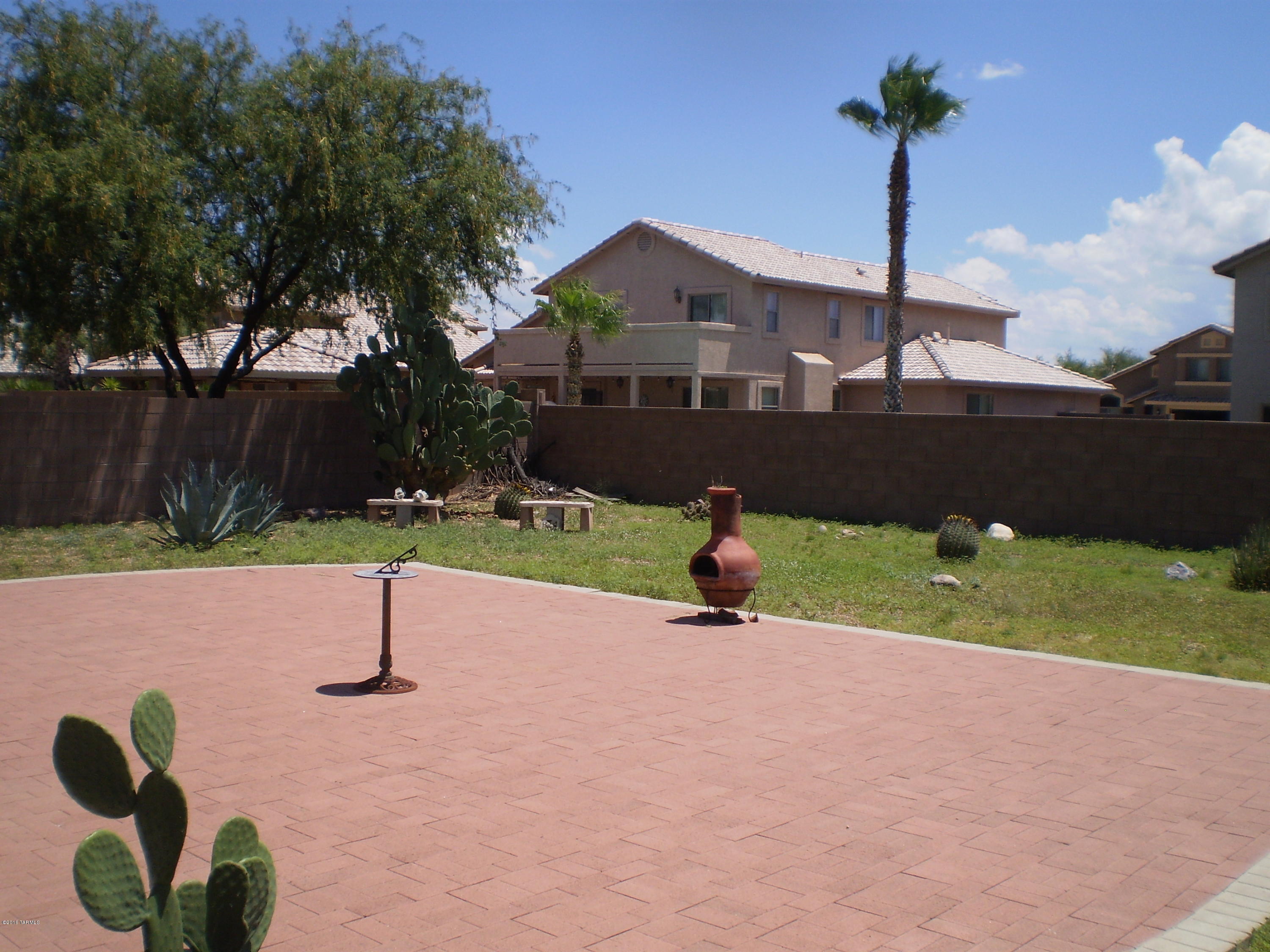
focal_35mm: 36
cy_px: 476
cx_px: 635
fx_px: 1321
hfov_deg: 51.4
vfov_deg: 39.7
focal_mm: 6.3
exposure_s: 1/1000
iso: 64
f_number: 4.6
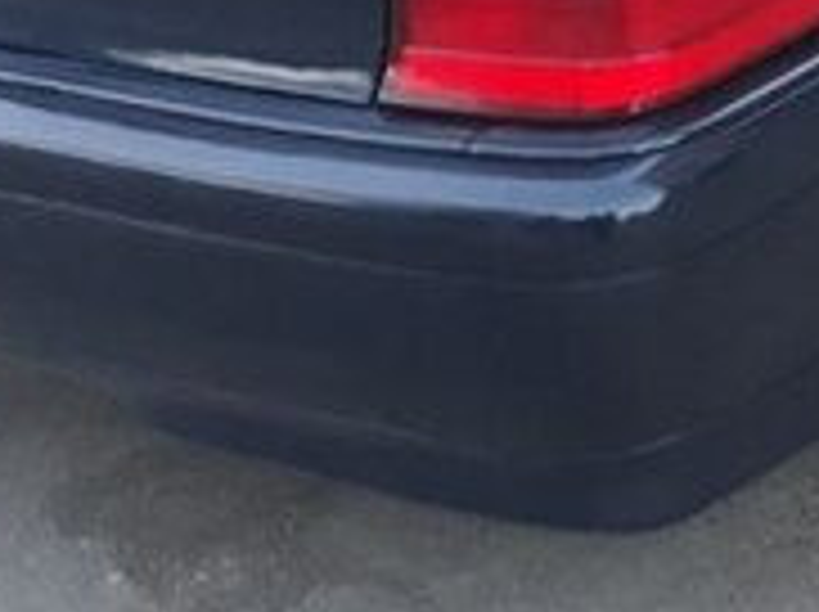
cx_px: 1134
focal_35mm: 98
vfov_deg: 14.0
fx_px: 2316
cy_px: -353
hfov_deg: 18.3
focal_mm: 3.71
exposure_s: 1/25
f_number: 1.7
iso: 200
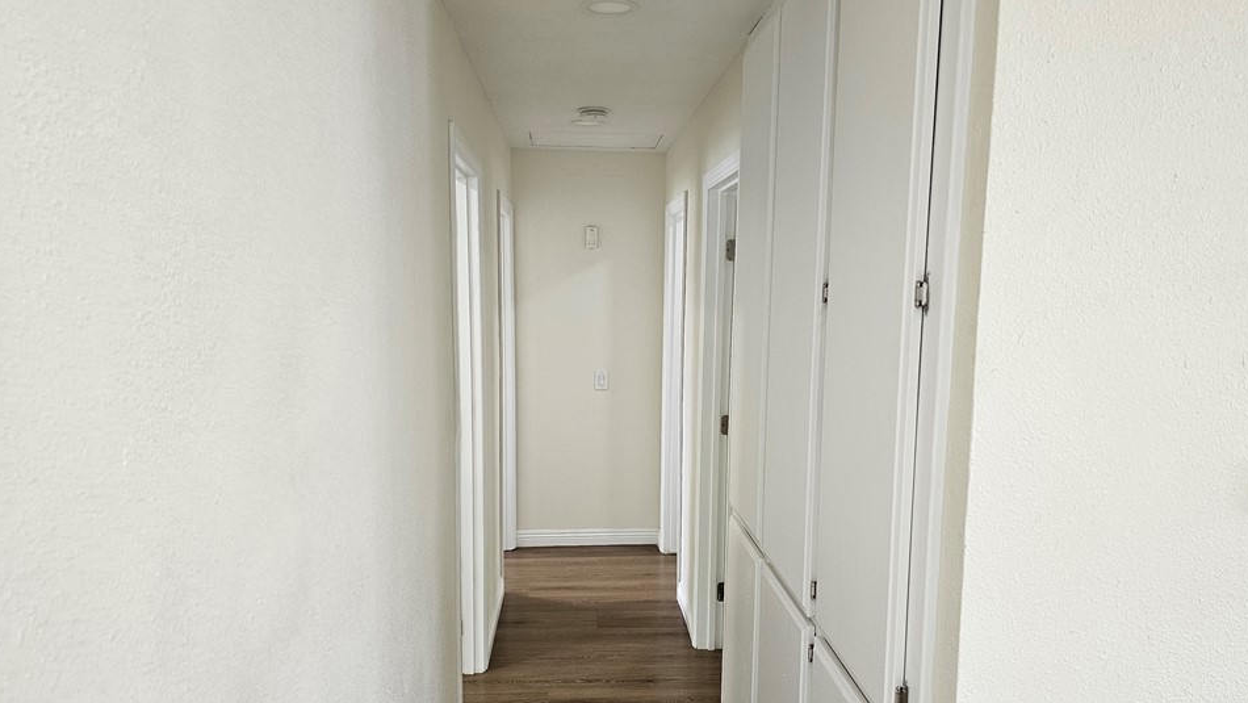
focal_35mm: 27
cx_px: 635
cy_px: 389
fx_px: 894
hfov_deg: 69.8
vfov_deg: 42.9
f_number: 1.7
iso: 250
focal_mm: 6.3
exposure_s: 1/170
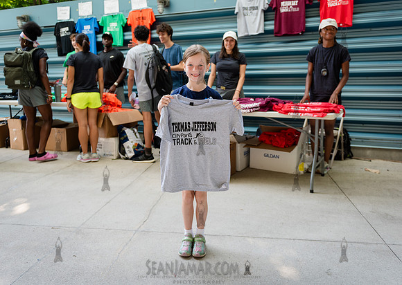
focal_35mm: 28
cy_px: 129
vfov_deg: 48.8
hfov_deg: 65.2
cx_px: 198
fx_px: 315
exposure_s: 1/320
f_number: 2.8
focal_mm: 24
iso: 400
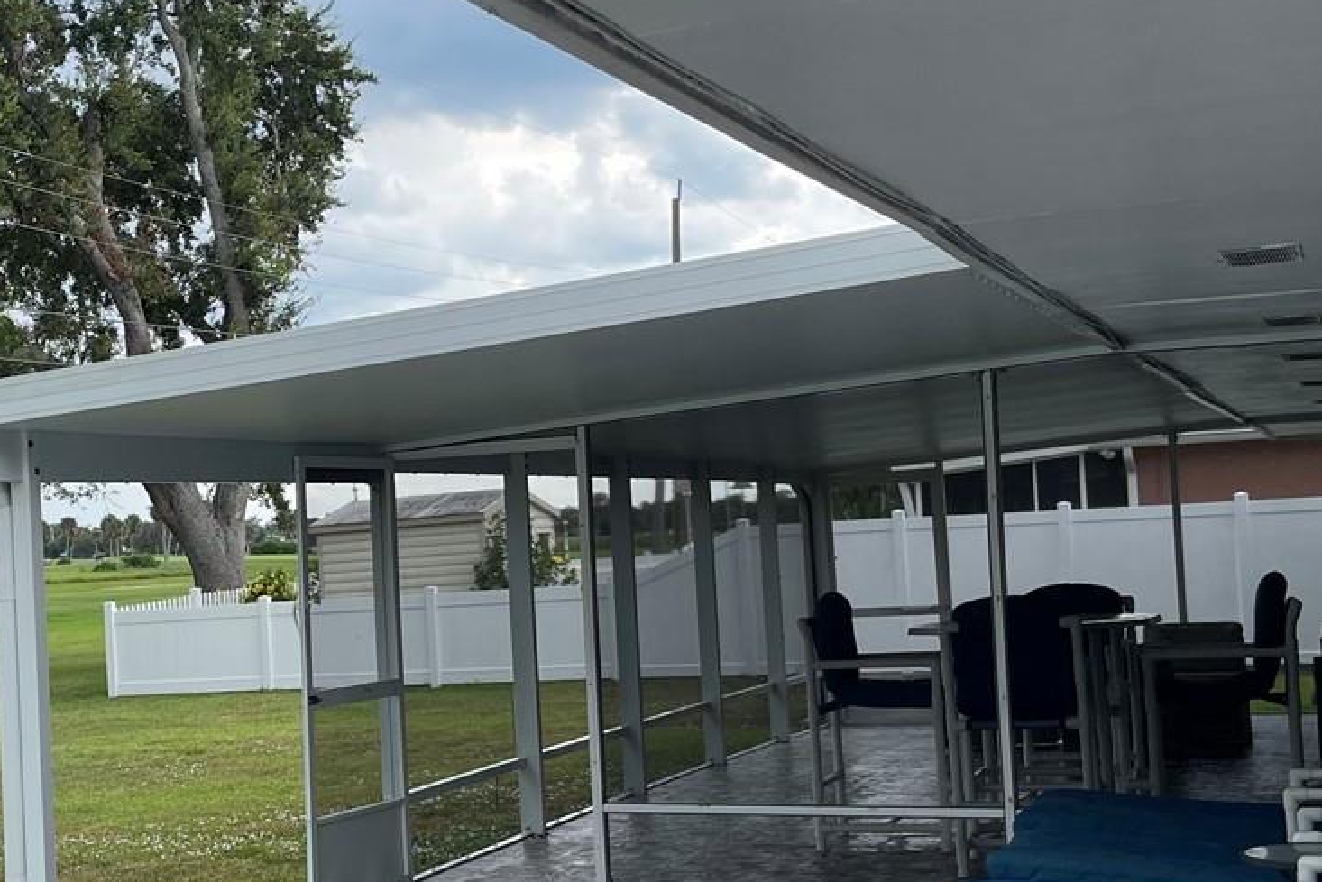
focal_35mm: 59
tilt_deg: +1.6
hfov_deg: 32.8
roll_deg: +2.0
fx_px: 2167
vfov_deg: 23.0
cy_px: 512
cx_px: 236
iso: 32
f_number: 1.6
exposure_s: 1/894
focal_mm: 5.1
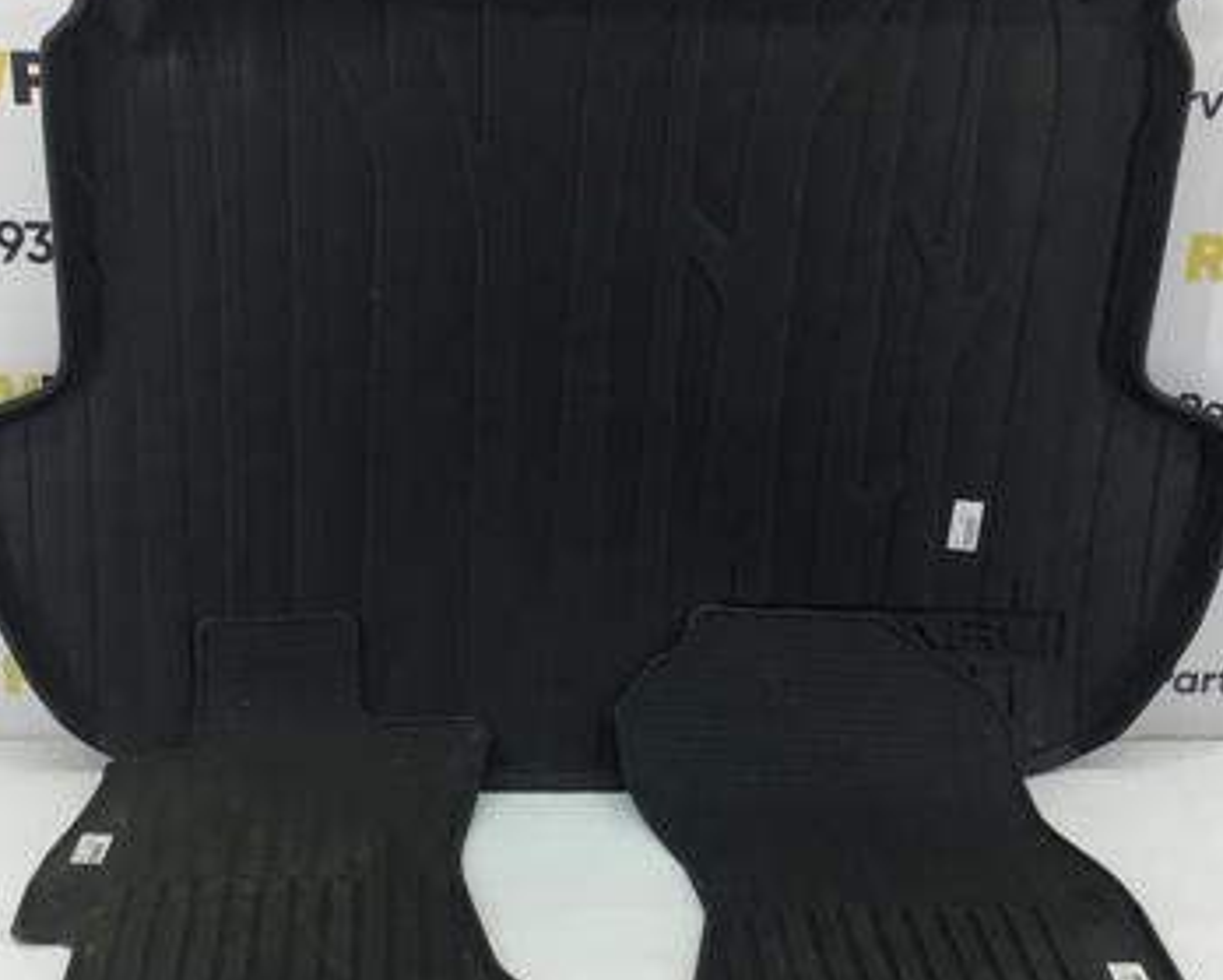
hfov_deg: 35.9
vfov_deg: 28.9
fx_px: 1884
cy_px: 678
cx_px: 559
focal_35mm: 52
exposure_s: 1/33
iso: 25
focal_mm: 4.15
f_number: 2.2
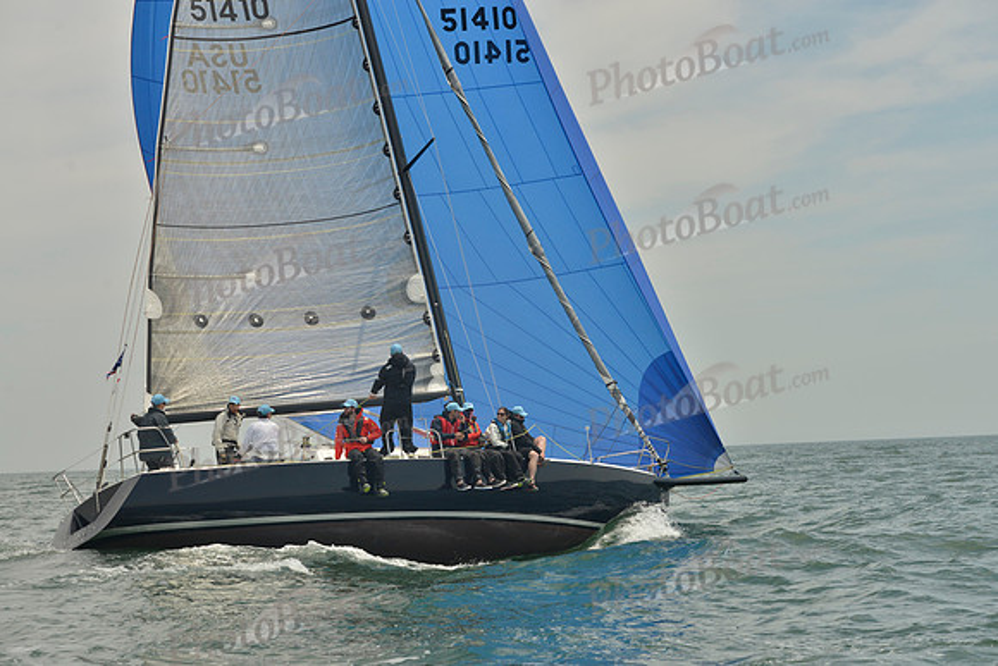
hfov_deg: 28.8
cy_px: 333
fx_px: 1941
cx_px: 499
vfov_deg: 19.5
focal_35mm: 70
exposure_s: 1/1250
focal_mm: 70
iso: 280
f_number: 8
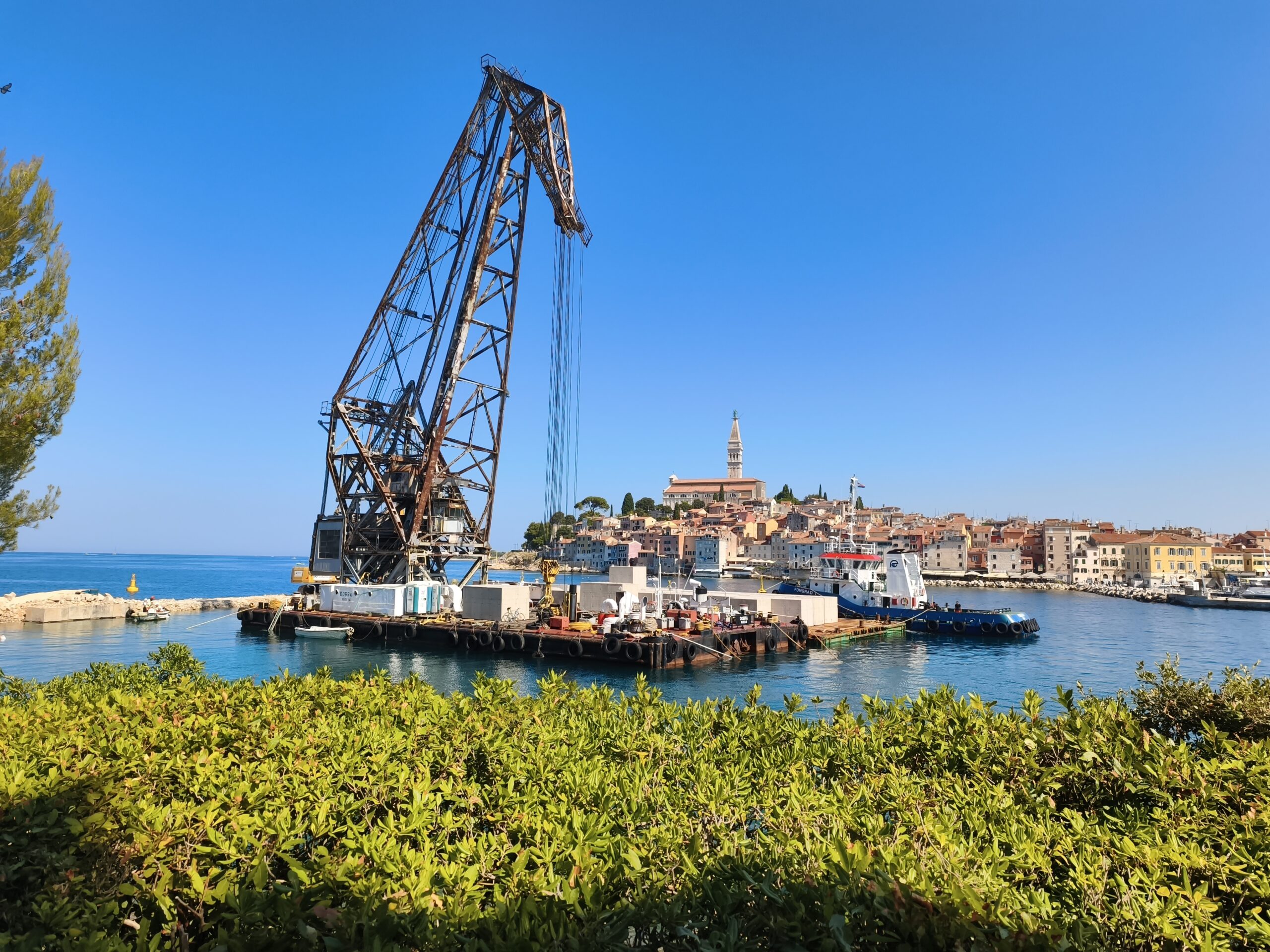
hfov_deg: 73.9
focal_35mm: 23
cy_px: 476
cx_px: 635
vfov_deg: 58.9
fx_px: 844
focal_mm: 6.45
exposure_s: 1/2576
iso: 50
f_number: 1.62
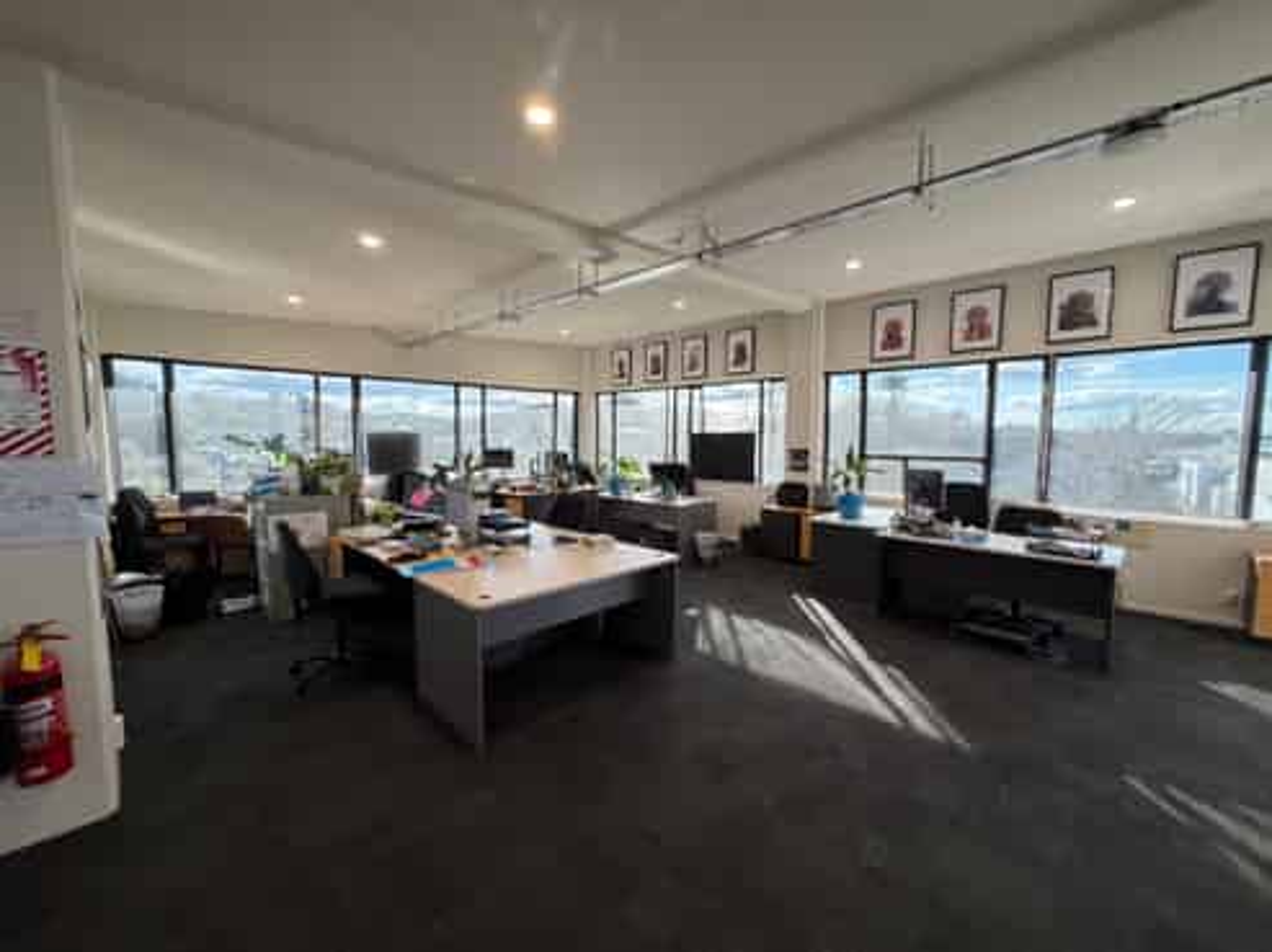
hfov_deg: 102.1
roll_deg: -0.3
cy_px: 476
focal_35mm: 14
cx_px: 636
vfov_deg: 85.6
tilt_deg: -4.6
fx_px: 514
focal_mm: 2.22
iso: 200
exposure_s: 1/100
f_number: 2.2
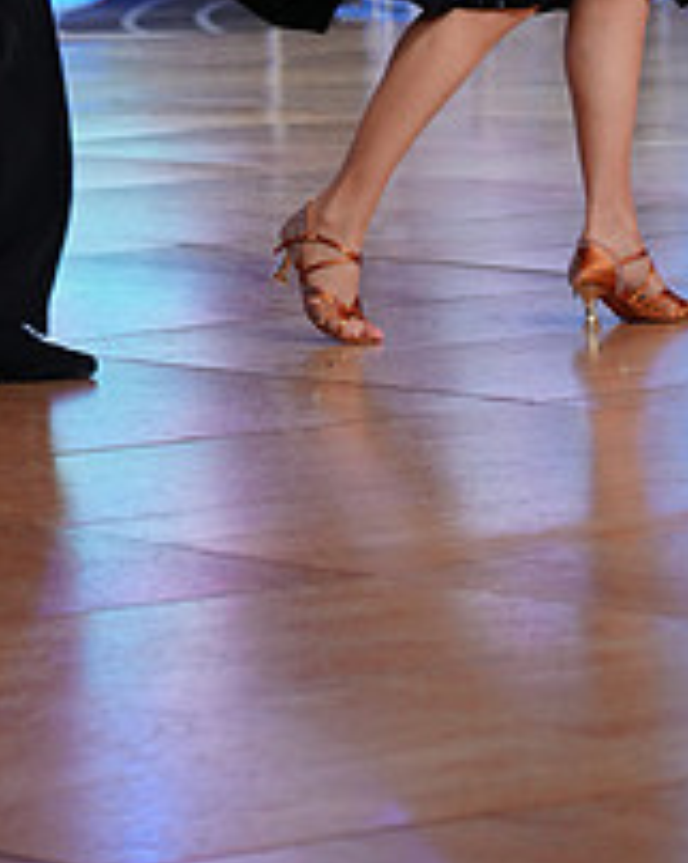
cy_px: -342
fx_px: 6199
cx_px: 199
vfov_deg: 7.8
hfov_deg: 6.3
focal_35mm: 243
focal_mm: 90
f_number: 4
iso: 1600
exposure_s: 1/400
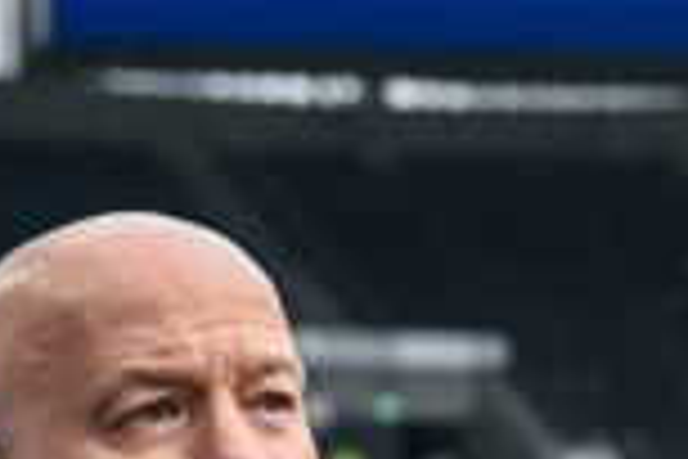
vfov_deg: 4.0
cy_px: 292
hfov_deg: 6.0
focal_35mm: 344
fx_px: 6574
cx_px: 333
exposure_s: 1/640
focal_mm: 70
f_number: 5
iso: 800
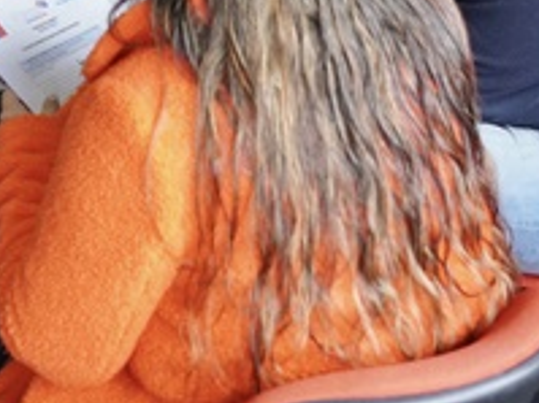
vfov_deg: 13.9
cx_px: -60
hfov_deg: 18.5
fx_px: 1587
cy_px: -131
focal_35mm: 102
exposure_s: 1/125
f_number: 2.8
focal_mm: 22
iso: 640
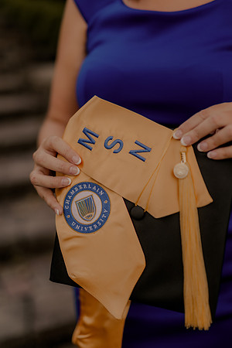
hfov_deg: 27.0
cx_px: 116
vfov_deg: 39.6
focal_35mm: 50
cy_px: 174
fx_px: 483
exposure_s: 1/250
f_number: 1.8
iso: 320
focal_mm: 50
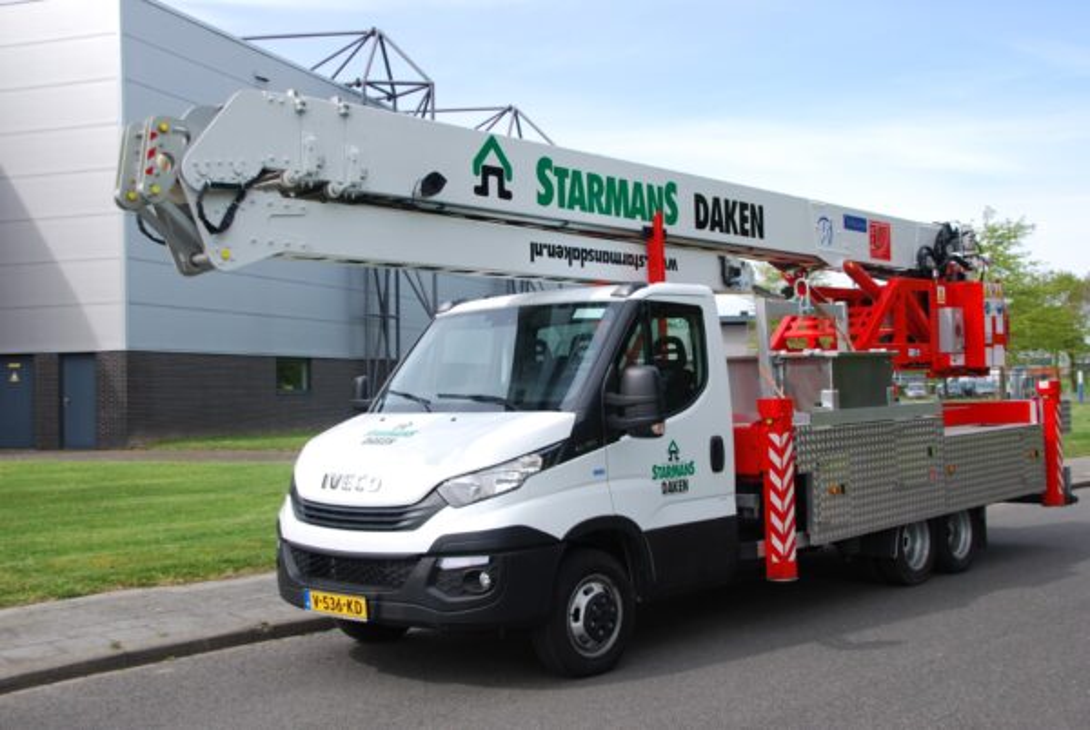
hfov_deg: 51.2
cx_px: 545
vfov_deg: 35.6
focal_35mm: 38
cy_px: 365
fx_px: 1137
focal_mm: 25
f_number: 7.1
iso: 100
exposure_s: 1/200
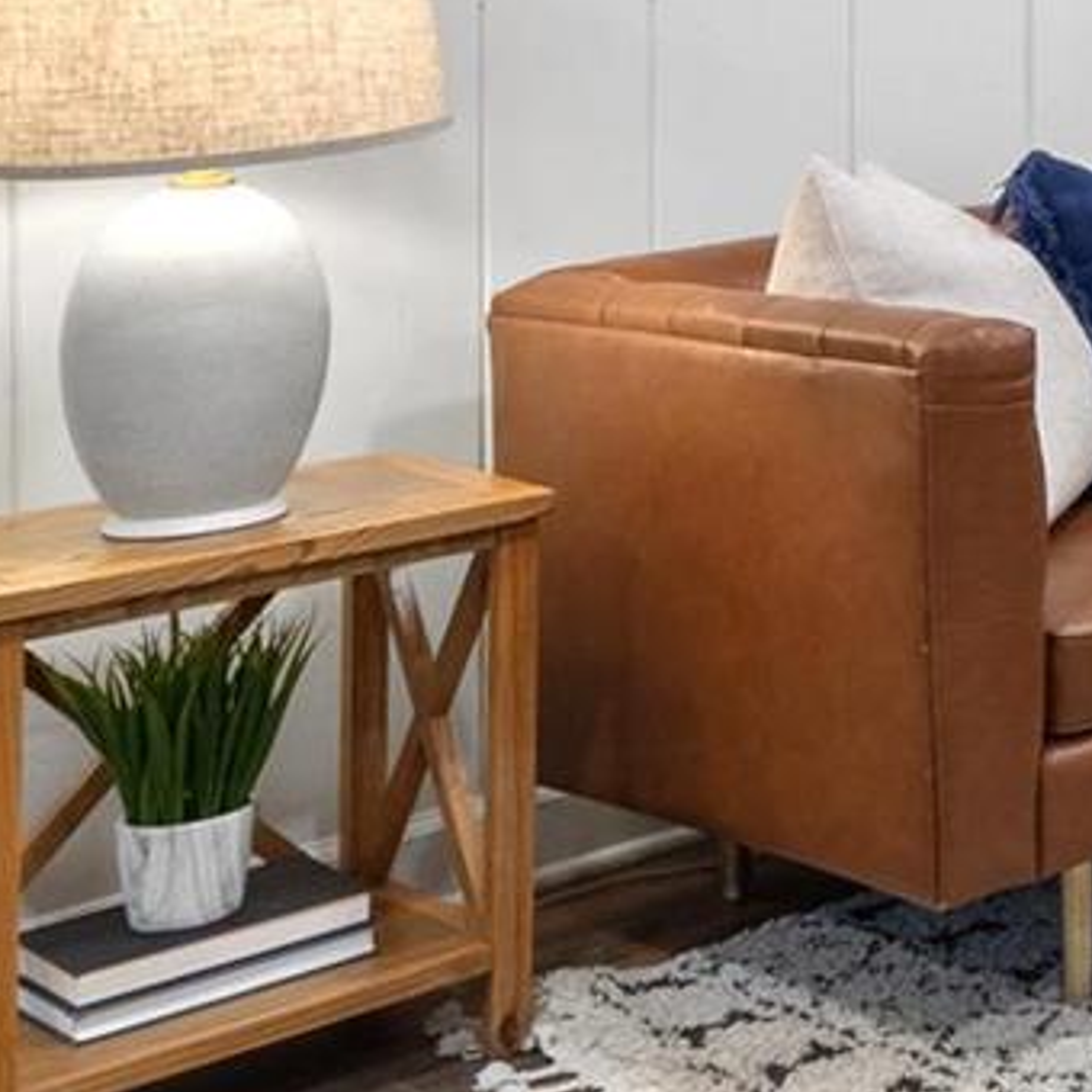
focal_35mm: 72
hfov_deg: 17.0
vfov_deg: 22.4
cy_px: -170
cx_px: 2239
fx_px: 2570
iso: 400
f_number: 8
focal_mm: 9
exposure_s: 1/2
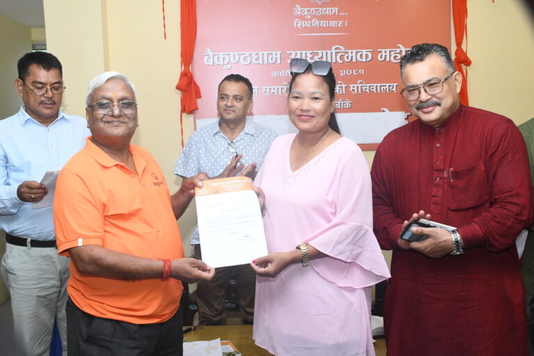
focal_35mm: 36
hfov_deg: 53.1
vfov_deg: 36.9
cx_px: 267
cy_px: 178
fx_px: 534
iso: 3200
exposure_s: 1/160
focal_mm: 24
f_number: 5.6
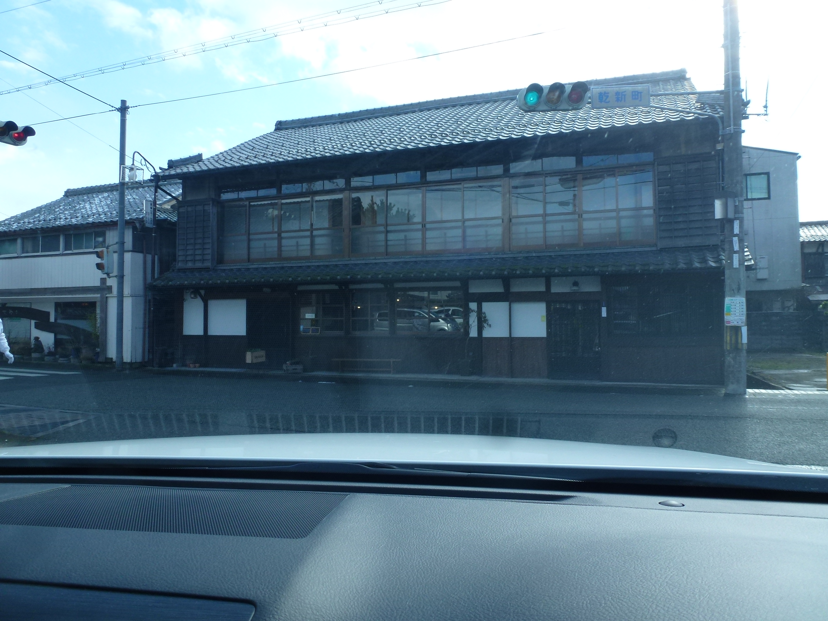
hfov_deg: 71.6
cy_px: 310
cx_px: 414
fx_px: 574
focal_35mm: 24
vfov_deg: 56.8
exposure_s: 1/320
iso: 100
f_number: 4
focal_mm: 4.3
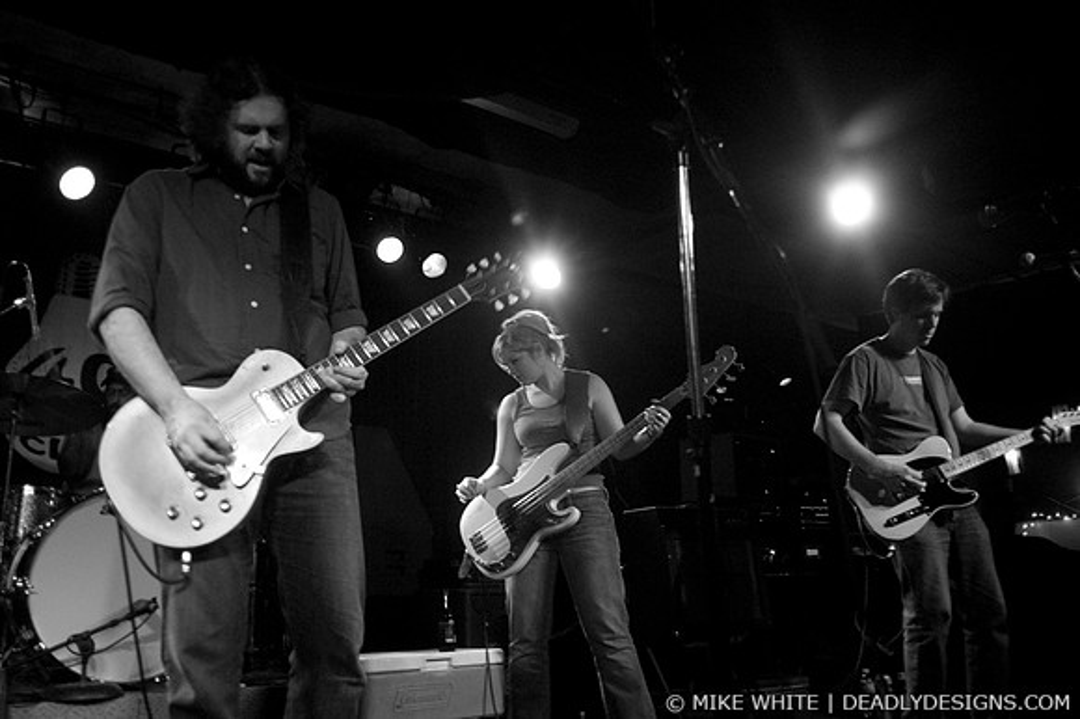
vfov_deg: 43.6
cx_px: 540
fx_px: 899
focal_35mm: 30
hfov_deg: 62.0
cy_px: 360
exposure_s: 1/25
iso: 800
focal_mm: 20
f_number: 2.8
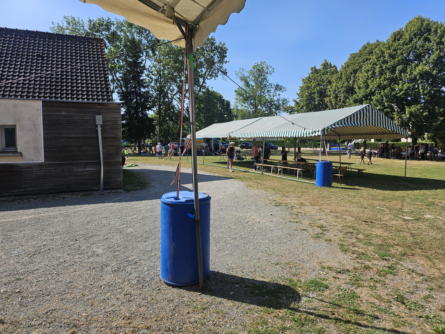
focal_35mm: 24
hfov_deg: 71.6
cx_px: 222
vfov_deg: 56.8
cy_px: 167
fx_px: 309
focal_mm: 5
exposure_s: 1/3550
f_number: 1.8
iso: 50
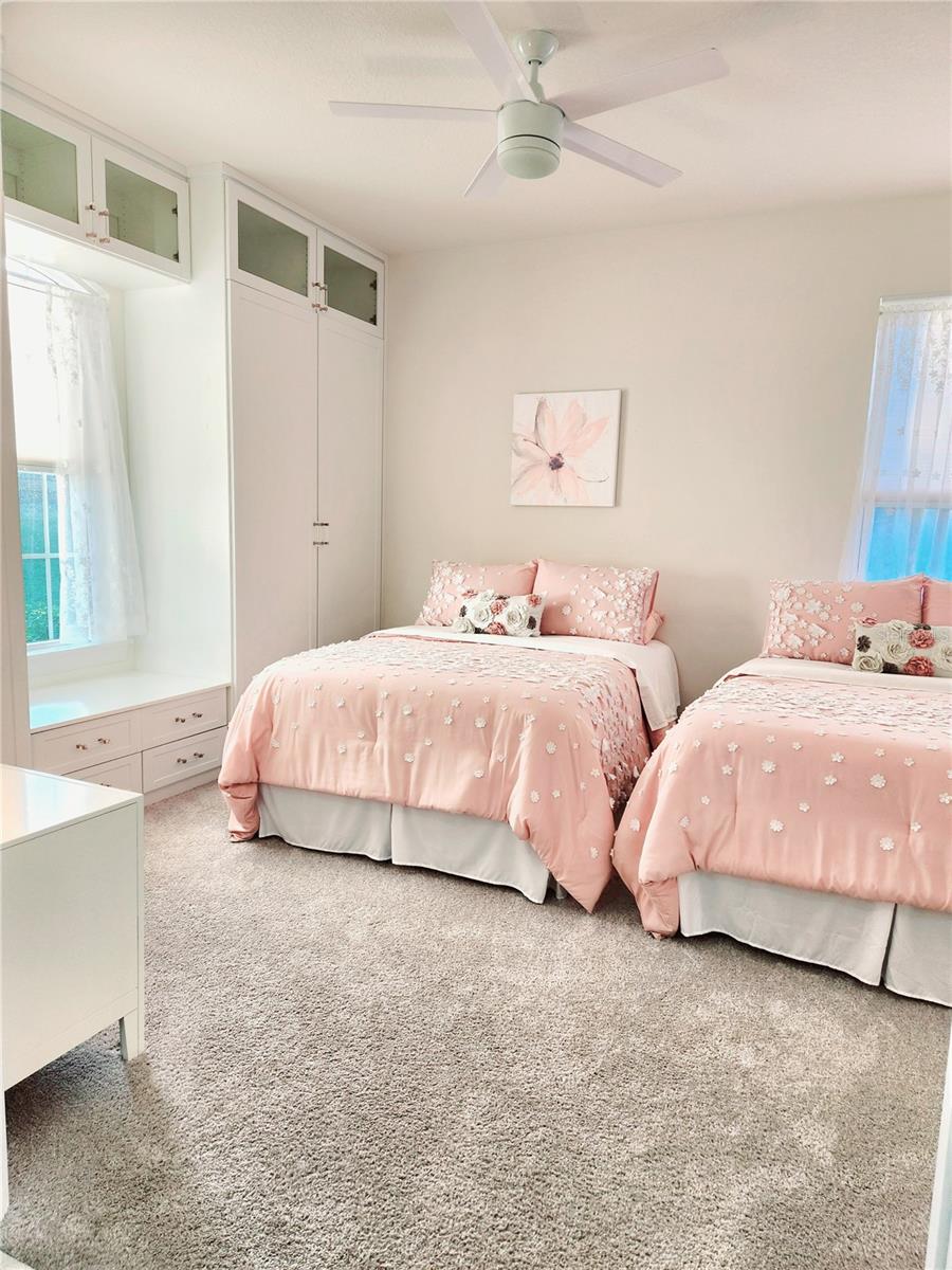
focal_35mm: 23
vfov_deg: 73.9
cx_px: 476
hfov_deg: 58.9
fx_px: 843
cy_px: 635
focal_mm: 5.4
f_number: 1.8
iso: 64
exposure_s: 1/120
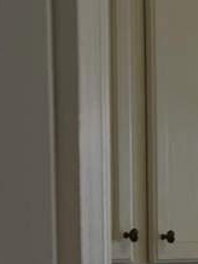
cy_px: 292
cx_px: 438
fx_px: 891
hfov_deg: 11.1
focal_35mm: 117
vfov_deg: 16.3
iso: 22
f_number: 1.68
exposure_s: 1/60
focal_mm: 6.9
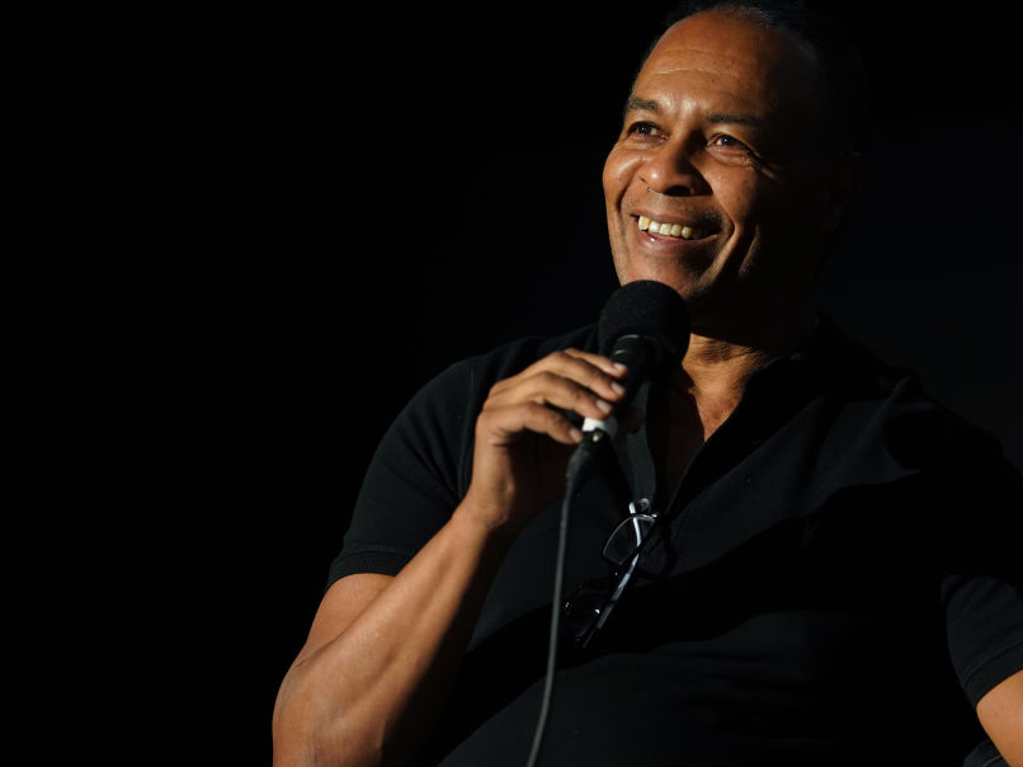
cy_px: 373
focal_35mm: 176
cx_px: 649
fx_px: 5200
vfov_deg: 8.4
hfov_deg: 11.2
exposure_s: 1/100
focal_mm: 144
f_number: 2.8
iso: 3200
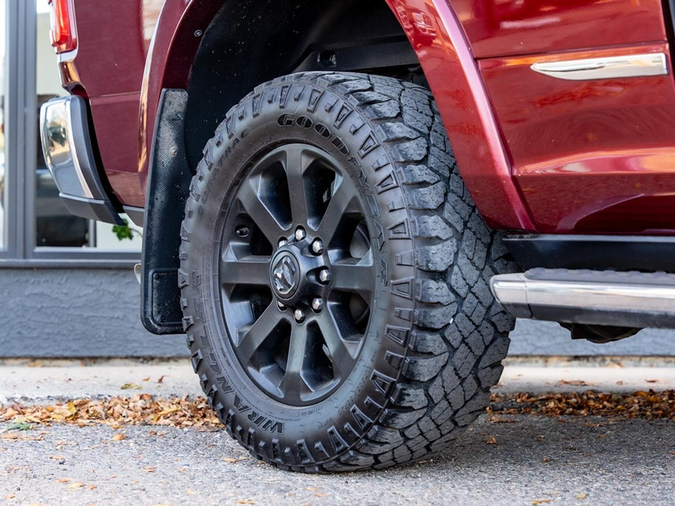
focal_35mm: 86
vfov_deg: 17.3
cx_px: 321
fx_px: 1668
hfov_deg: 22.9
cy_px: 278
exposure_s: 1/250
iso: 1250
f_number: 4
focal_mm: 70
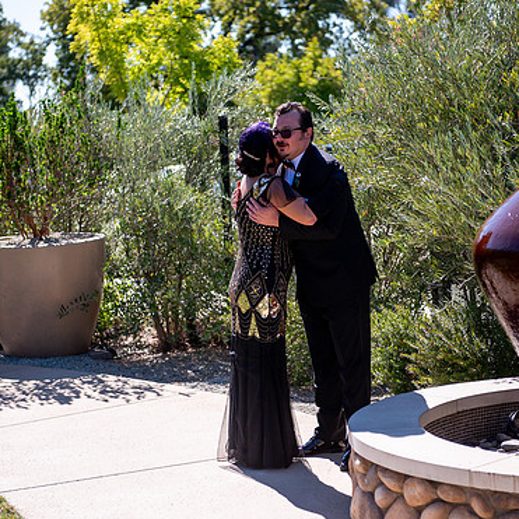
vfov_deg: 18.7
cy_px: 264
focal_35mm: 93
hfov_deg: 18.7
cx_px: 259
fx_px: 1578
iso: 400
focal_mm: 70
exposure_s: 1/6400
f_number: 2.8
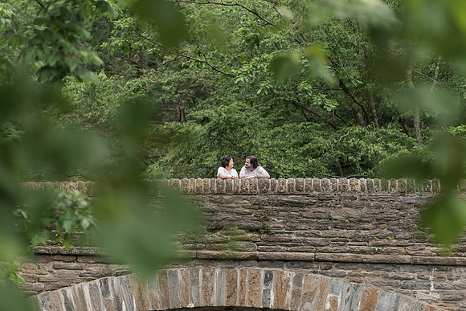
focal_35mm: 186
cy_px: 156
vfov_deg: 7.4
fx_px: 2408
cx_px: 233
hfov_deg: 11.1
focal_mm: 180
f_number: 4
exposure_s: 1/500
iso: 1600
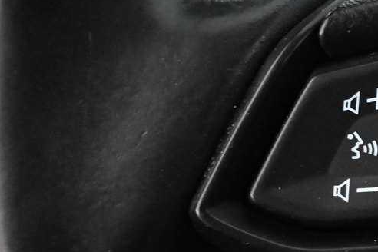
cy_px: 141
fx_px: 1088
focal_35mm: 104
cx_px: 505
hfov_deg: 18.2
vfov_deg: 13.2
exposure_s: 1/30
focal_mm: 21
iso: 5000
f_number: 4
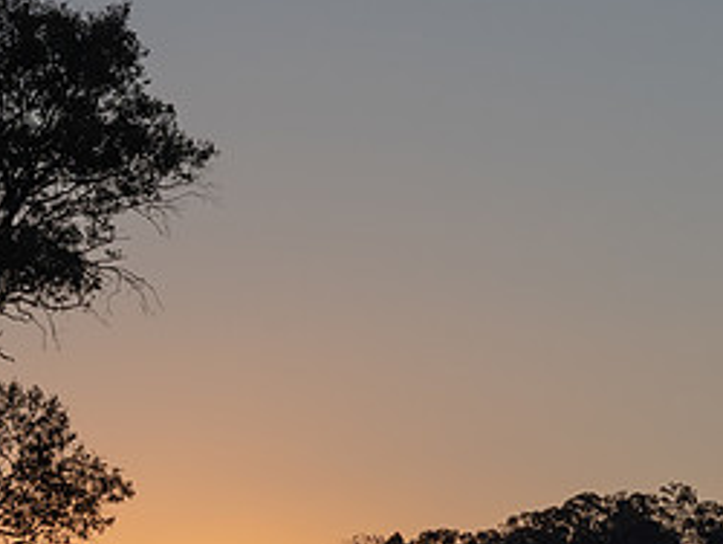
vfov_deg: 5.2
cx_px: -5
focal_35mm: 284
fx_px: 5937
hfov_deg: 6.9
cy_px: 299
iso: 400
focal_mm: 80
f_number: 9
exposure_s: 1/500
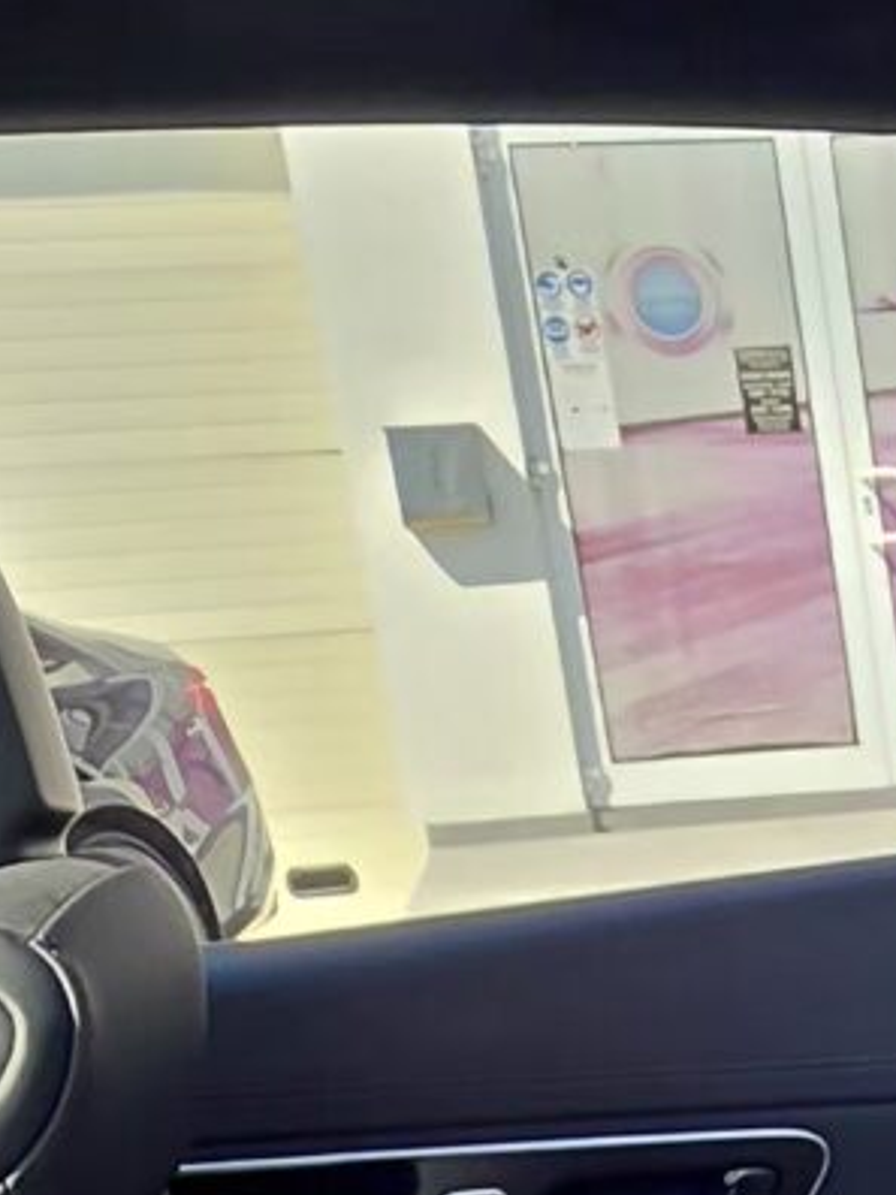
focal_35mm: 84
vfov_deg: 20.2
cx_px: 1617
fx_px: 2899
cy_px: 1774
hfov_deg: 15.2
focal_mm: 2.2
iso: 20
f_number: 1.9
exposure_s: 1/100
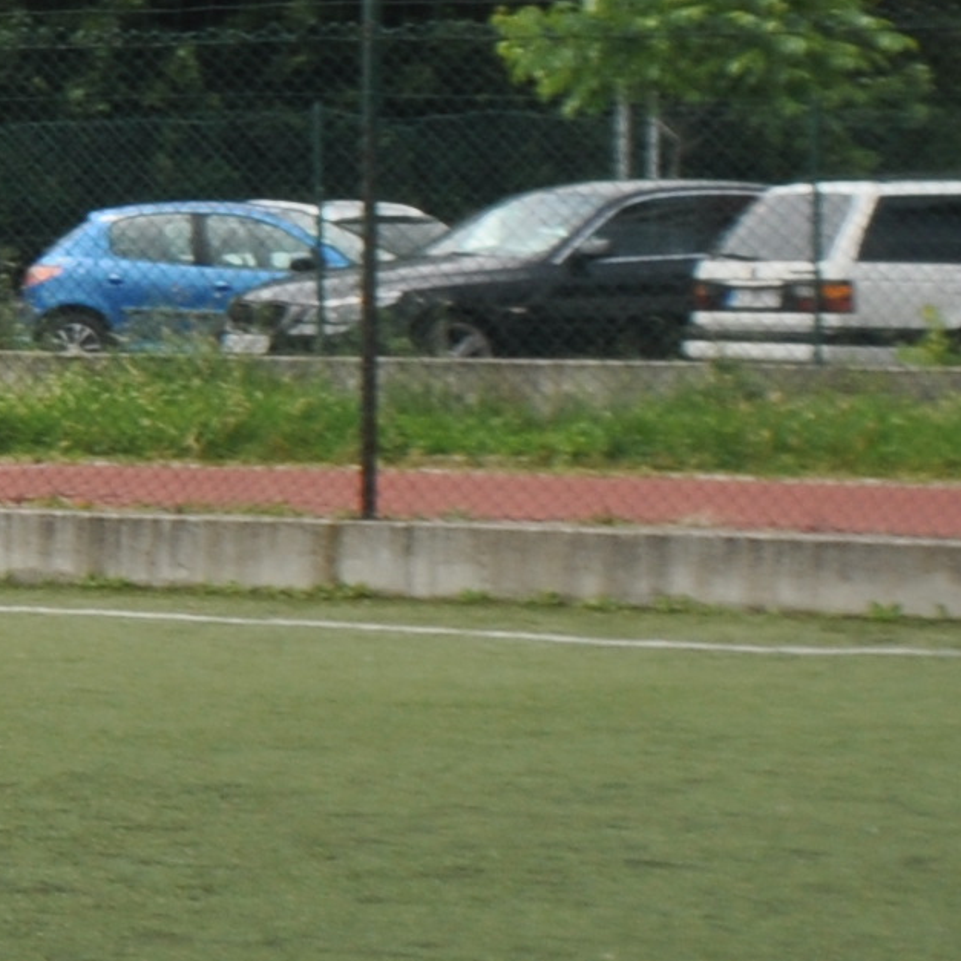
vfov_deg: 8.4
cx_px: -1735
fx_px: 6564
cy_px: 383
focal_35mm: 209
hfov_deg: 7.5
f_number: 9
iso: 200
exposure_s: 1/320
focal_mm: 24
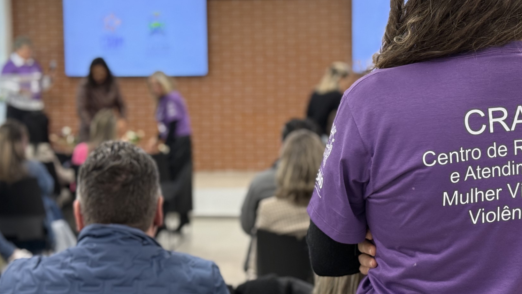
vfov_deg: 18.8
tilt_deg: -1.5
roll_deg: +0.4
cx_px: 301
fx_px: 886
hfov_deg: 32.8
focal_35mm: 64
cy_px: 112
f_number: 1.78
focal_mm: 6.76
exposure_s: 1/60
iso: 200
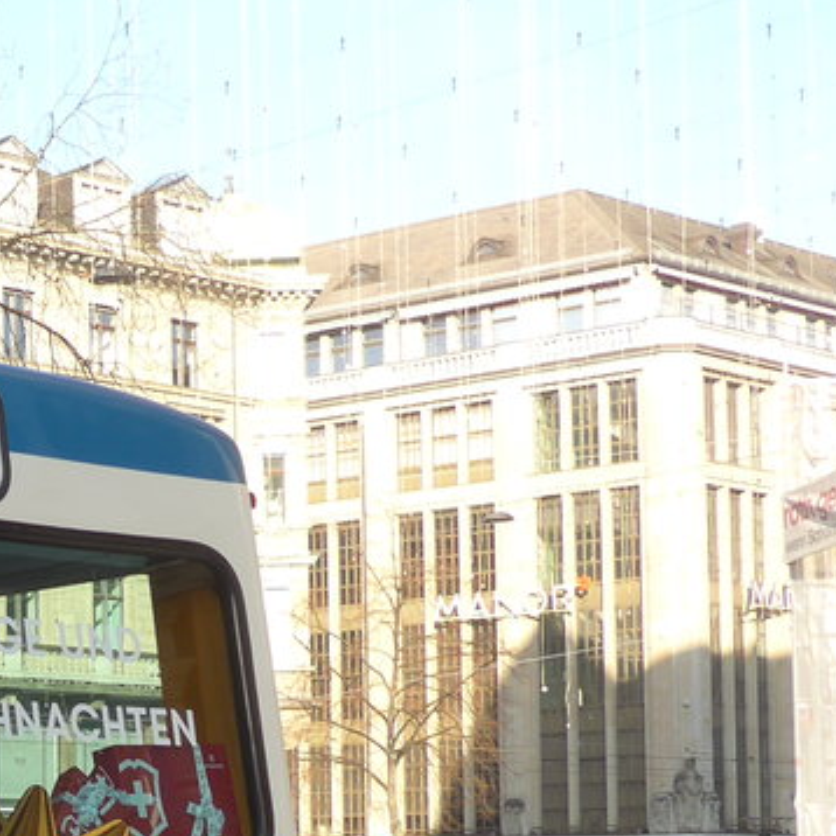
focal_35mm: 86
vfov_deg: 19.7
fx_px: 2350
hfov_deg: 17.4
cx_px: -532
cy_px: 801
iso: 80
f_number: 2.8
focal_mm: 6
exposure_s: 1/320
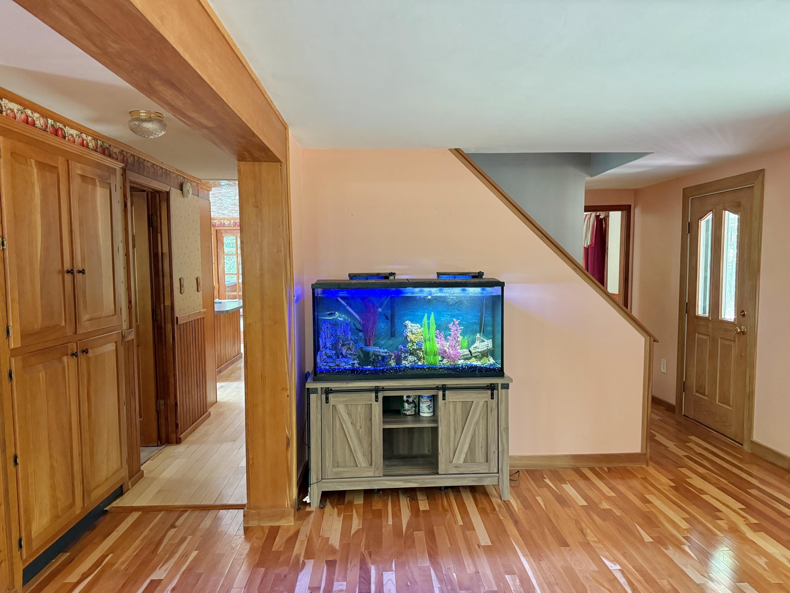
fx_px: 548
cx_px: 395
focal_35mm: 24
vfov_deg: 56.8
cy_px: 296
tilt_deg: -4.1
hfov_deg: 71.6
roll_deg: +0.1
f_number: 1.78
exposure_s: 1/57
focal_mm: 6.76
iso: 800
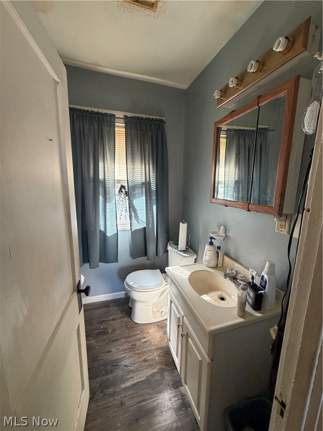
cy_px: 216
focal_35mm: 14
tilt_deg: -9.4
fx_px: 174
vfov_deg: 102.1
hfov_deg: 85.7
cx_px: 162
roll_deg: -1.2
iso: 320
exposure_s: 1/70
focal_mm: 2.22
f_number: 2.2
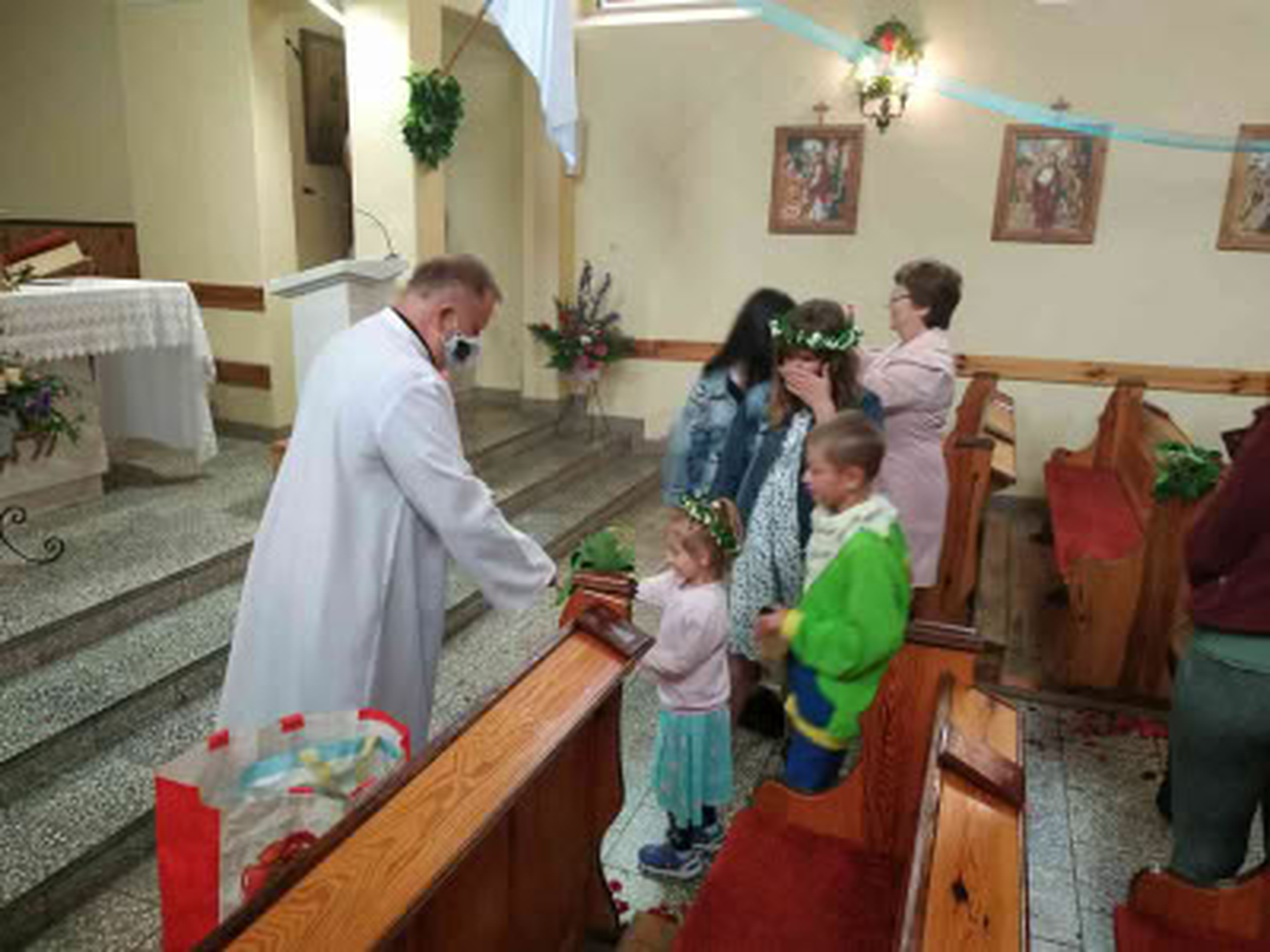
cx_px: 635
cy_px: 476
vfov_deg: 56.8
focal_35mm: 24
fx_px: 881
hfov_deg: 71.6
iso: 250
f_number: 1.9
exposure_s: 1/25
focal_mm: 3.94
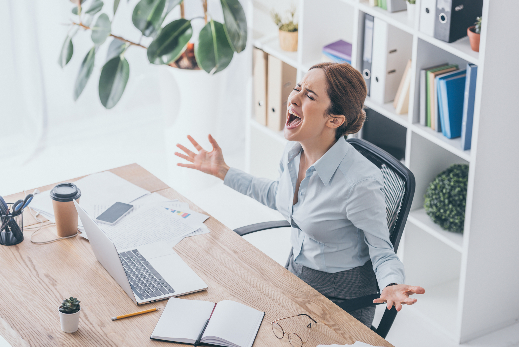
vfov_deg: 12.5
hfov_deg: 18.6
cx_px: 260
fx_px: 1586
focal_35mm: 110
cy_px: 174
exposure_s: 1/200
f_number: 3.5
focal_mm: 110
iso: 80
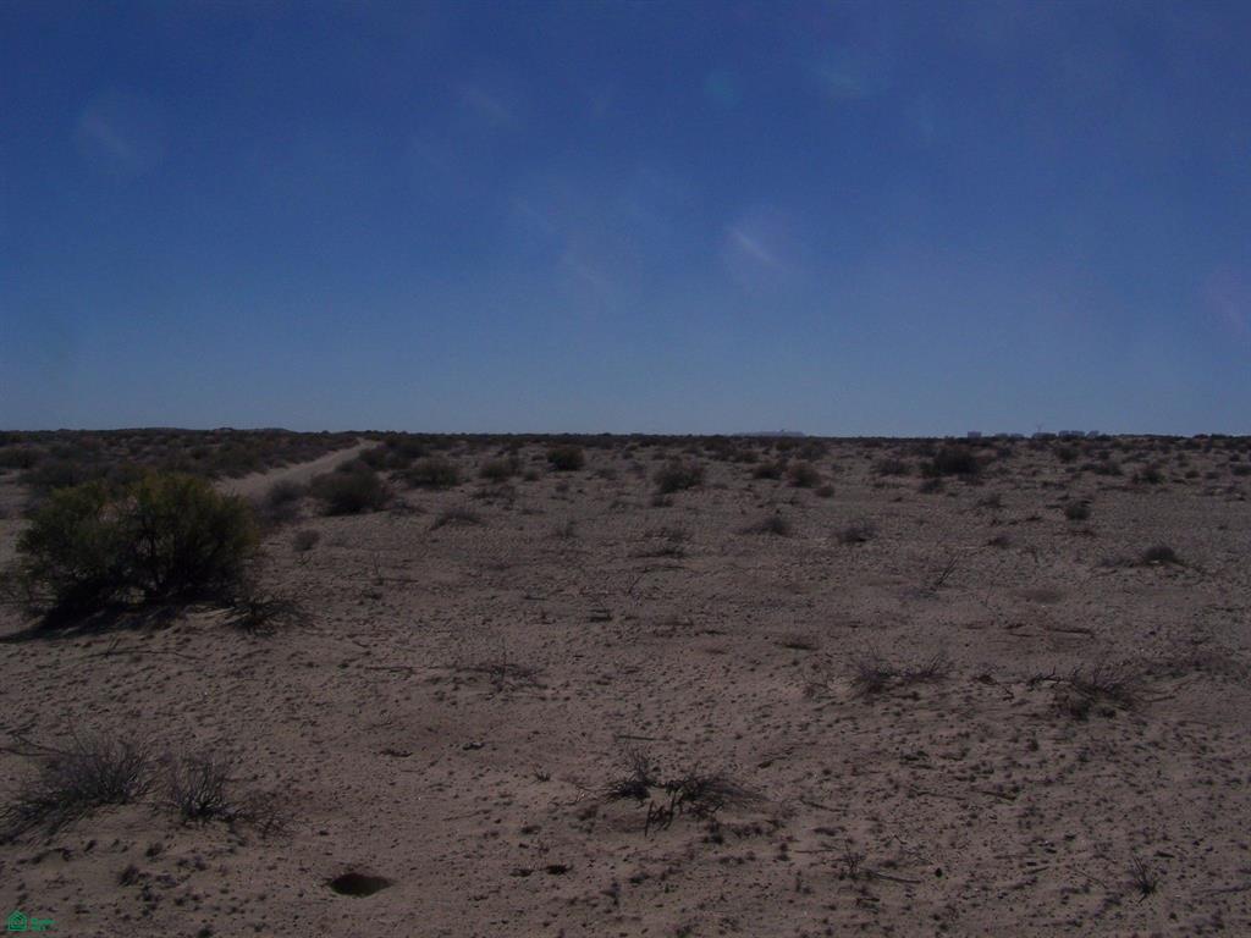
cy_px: 469
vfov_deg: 37.7
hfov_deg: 49.0
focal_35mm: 38
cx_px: 626
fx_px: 1373
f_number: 5.6
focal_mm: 6.3
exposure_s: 1/1600
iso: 64
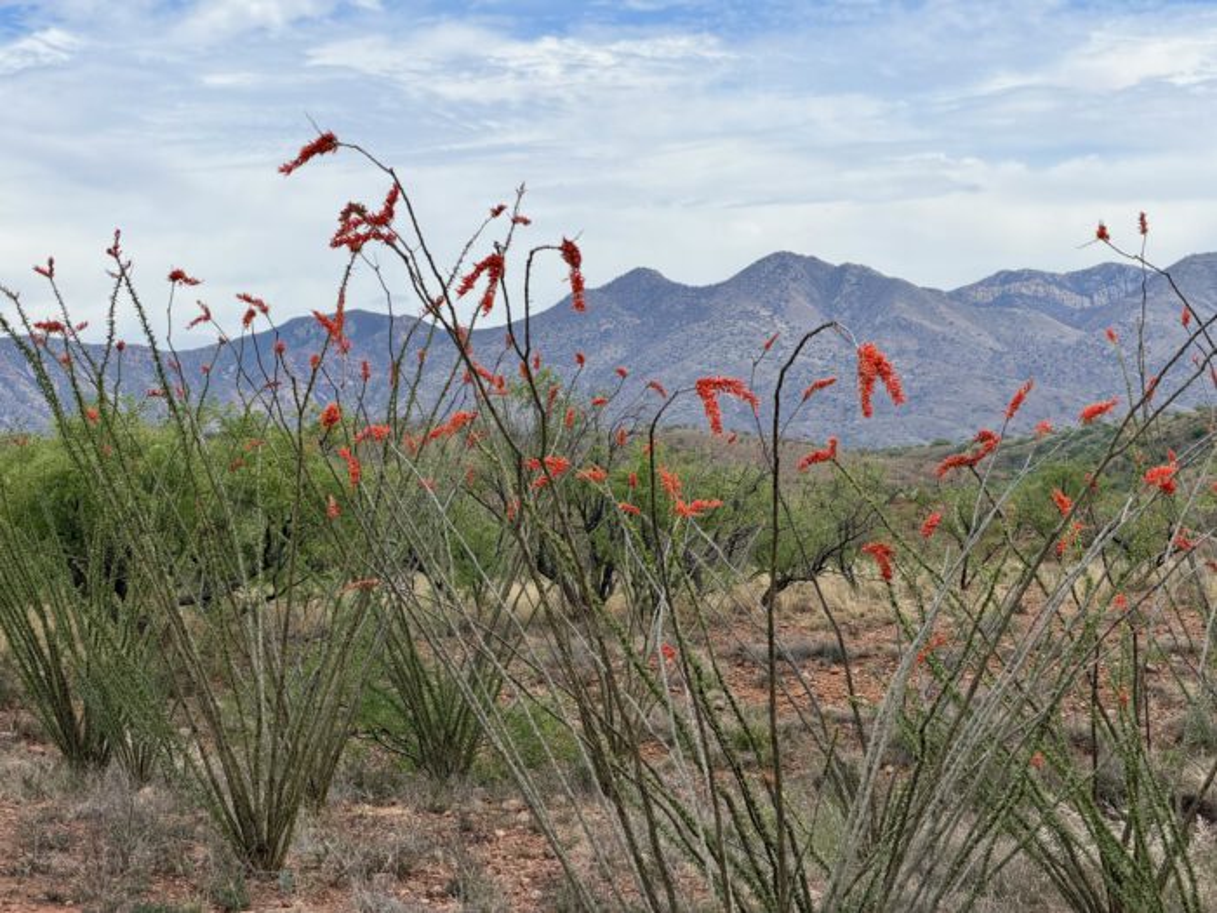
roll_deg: +3.6
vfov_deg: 14.8
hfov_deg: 19.6
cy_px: 456
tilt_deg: +1.0
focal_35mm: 100
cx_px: 608
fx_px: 3516
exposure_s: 1/638
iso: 20
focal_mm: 16.89
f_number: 2.8
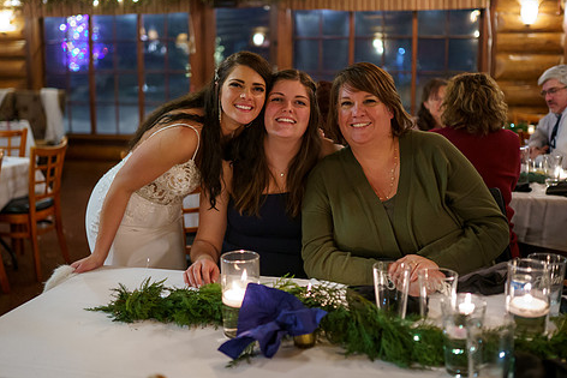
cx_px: 270
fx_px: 677
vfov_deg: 31.2
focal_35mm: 43
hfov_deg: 45.4
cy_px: 170
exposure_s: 1/250
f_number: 1.4
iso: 5000
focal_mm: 35
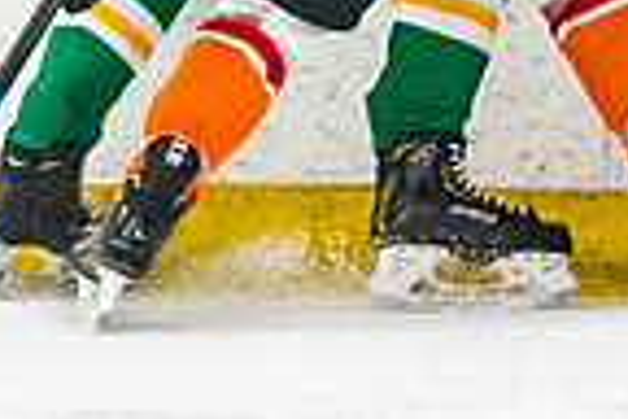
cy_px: -98
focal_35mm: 1036
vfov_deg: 1.3
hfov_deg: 2.0
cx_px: 620
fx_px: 18071
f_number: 2.8
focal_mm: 102
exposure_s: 1/640
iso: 1800
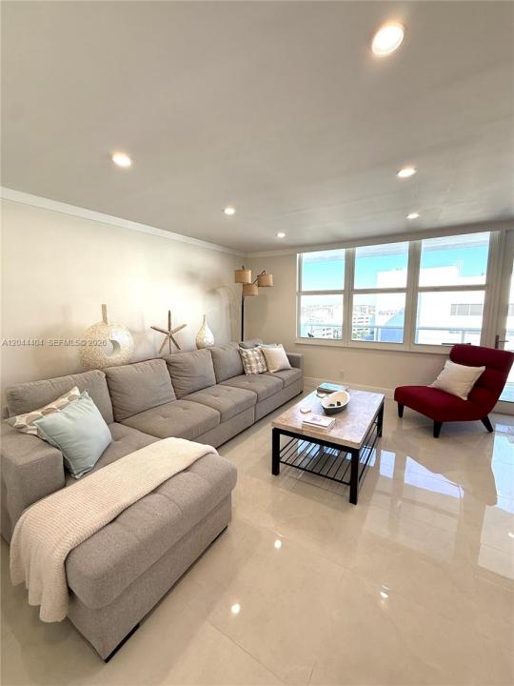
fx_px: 277
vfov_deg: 102.1
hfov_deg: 85.7
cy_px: 343
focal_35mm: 14
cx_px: 257
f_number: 2.2
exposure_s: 1/120
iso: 80
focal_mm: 2.22
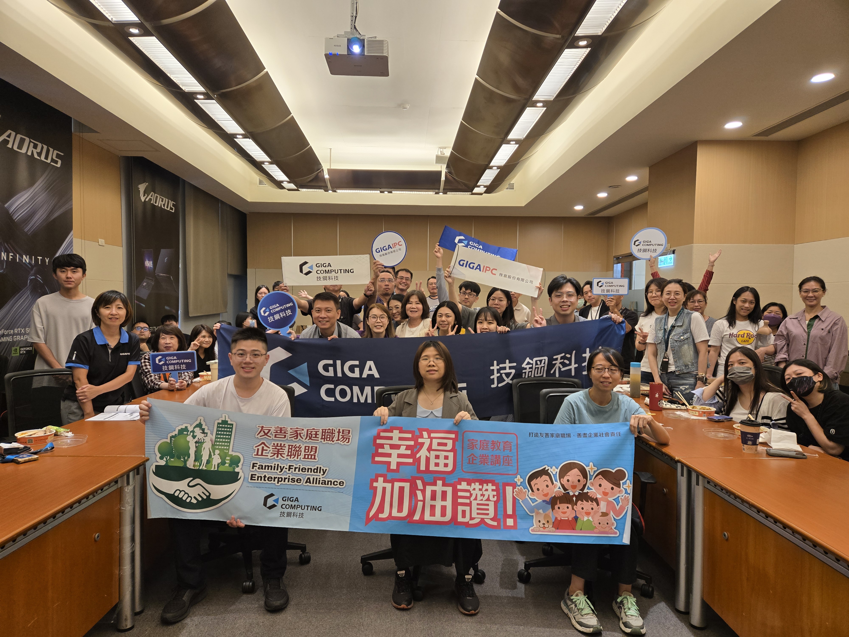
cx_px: 424
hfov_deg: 73.9
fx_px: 564
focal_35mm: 23
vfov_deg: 58.9
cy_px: 318
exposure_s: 1/120
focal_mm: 5.4
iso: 100
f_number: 1.8
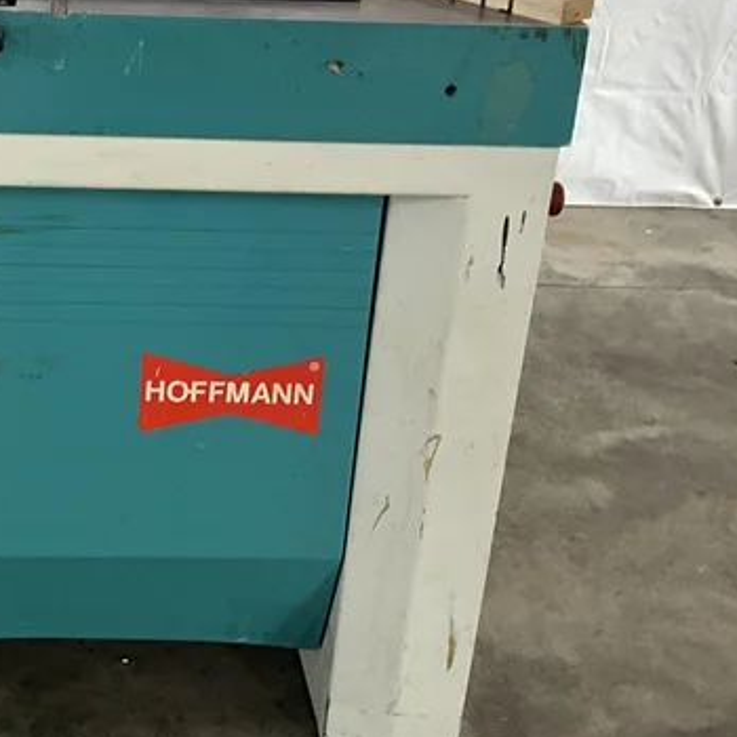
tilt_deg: -21.0
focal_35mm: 55
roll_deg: -3.2
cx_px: 135
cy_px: 197
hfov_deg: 30.3
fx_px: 1325
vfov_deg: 30.6
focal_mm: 3
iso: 320
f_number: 1.8
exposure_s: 1/54
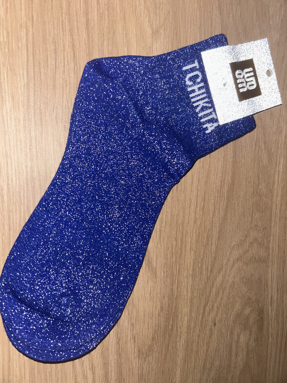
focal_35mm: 26
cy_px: 192
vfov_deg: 67.3
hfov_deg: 53.1
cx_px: 144
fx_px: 287
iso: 40
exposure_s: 1/67
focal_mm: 5.7
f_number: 1.5
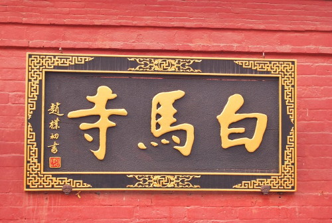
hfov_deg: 24.6
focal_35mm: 82
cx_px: 166
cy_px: 112
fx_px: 763
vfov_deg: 16.6
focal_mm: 55
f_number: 8
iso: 125
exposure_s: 1/30
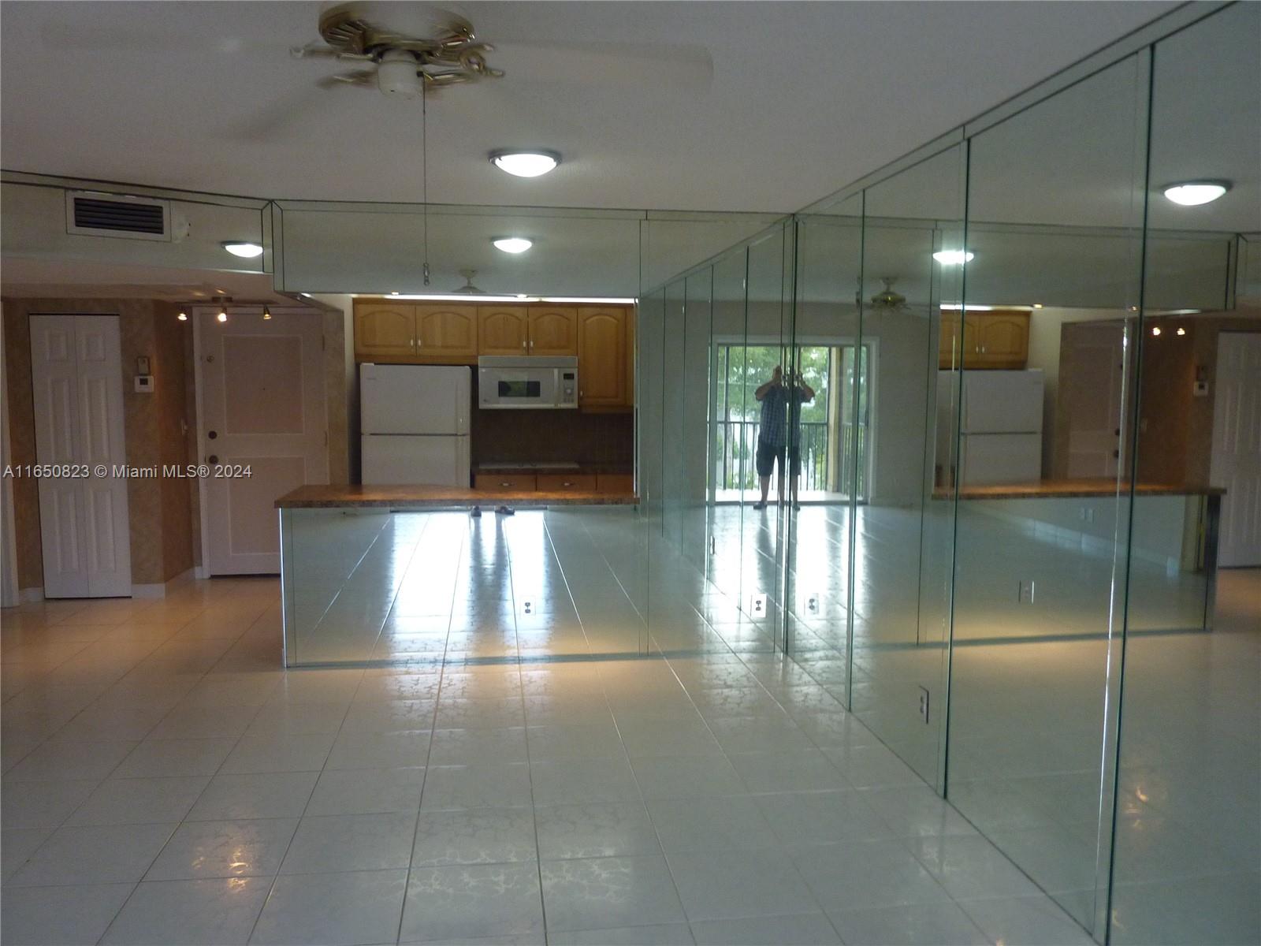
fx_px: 911
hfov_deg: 69.4
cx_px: 630
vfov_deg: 54.9
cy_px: 473
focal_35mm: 25
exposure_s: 1/30
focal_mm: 4.1
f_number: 3.3
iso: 200
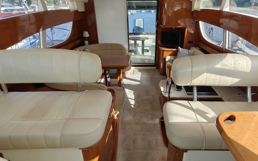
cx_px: 139
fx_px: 155
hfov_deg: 79.5
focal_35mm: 22
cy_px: 81
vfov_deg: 55.0
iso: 160
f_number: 2
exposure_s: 1/200
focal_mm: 2.3
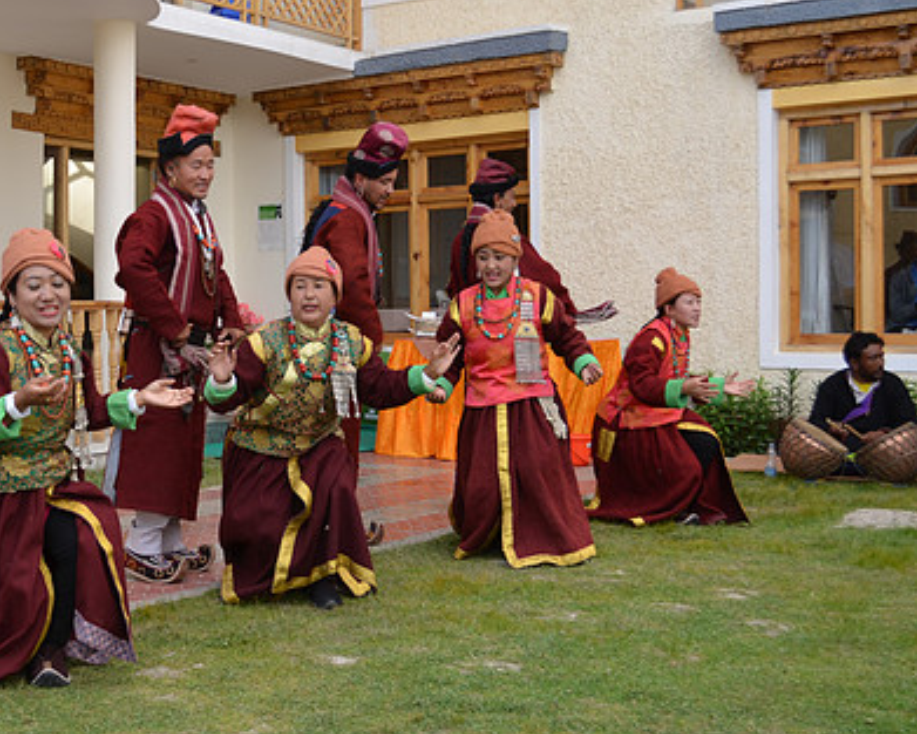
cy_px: 319
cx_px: 263
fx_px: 1357
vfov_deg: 30.2
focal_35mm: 50
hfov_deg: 36.7
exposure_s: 1/100
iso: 100
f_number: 5
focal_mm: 24
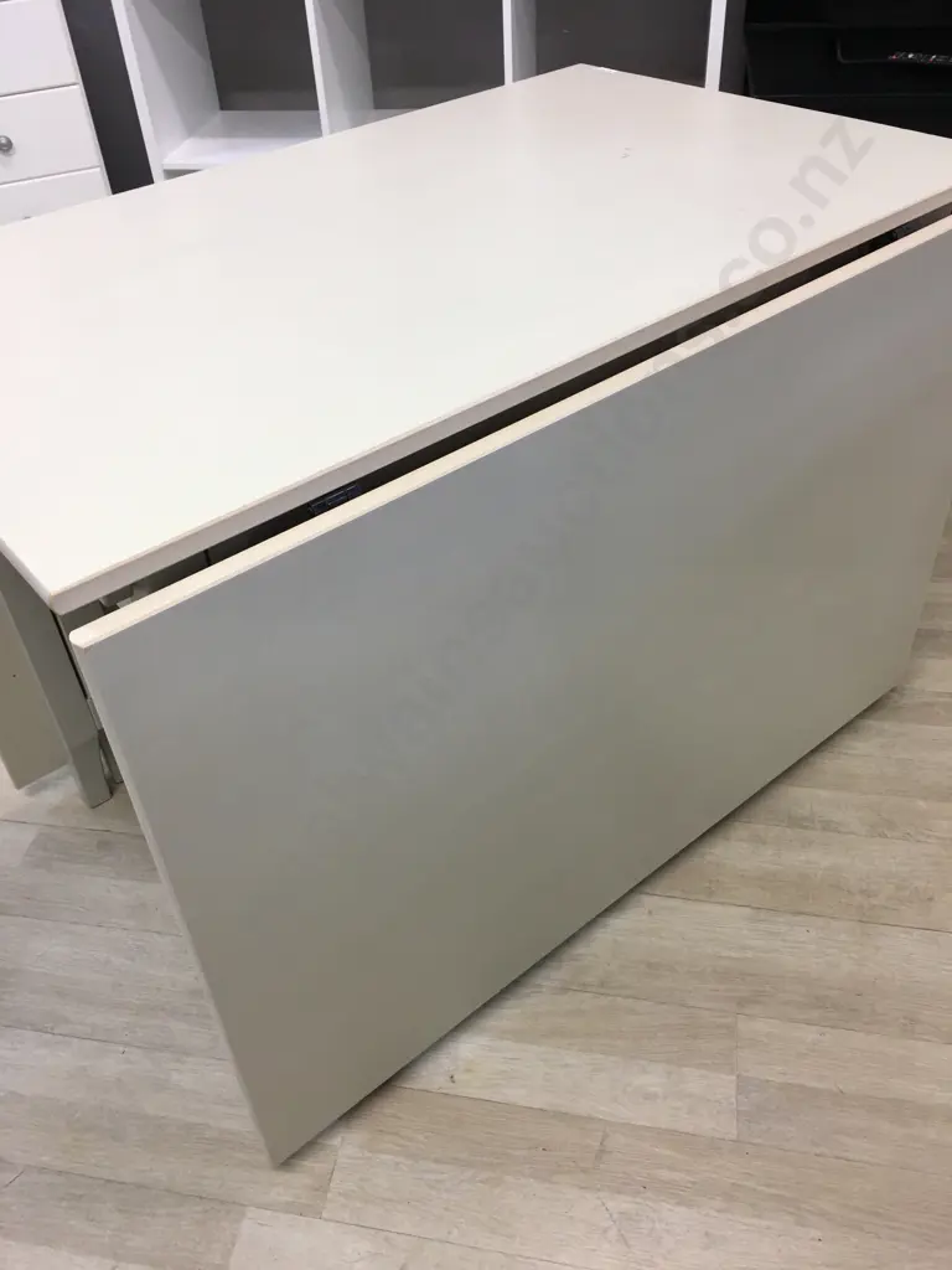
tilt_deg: -39.8
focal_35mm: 29
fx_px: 1063
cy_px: 635
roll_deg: +2.4
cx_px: 476
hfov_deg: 48.2
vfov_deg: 61.7
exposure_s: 1/33
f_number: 2.2
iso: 40
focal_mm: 4.15
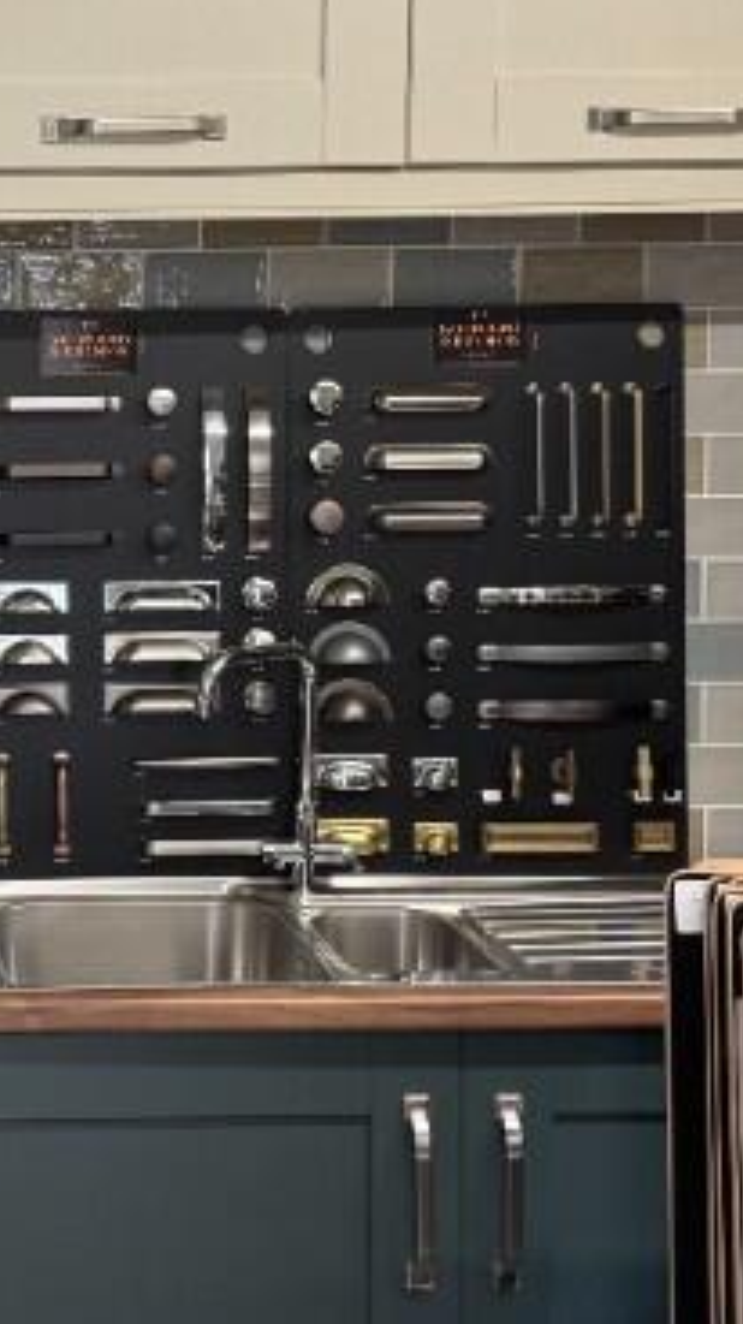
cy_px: 556
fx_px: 2561
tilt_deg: -2.2
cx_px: -119
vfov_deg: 28.9
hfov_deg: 15.9
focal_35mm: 73
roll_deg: +0.0
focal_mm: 6.76
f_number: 1.78
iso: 100
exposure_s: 1/100
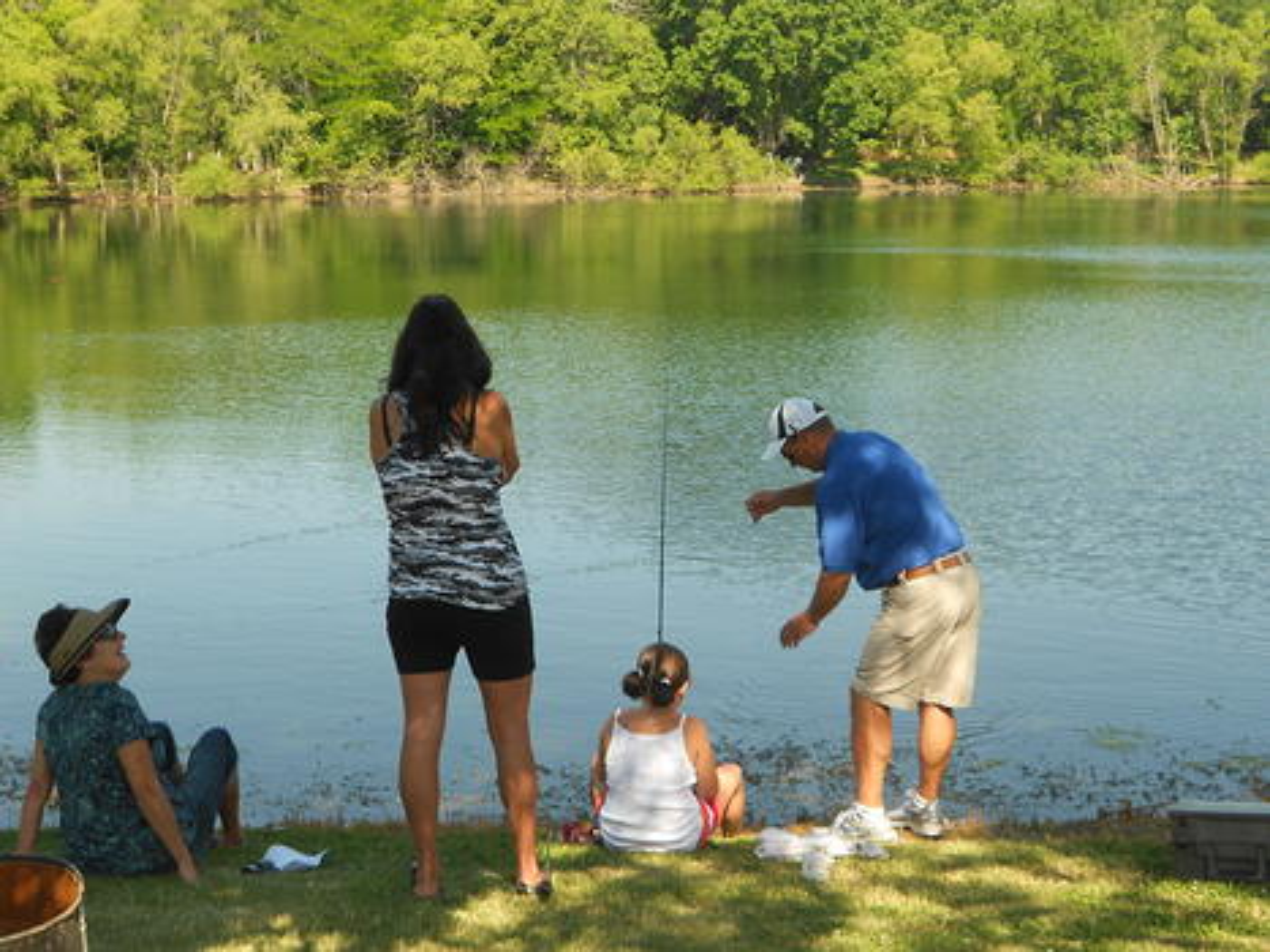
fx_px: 2054
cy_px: 476
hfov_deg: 34.4
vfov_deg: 26.1
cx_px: 635
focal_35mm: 56
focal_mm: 10
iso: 80
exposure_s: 1/200
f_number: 4.9
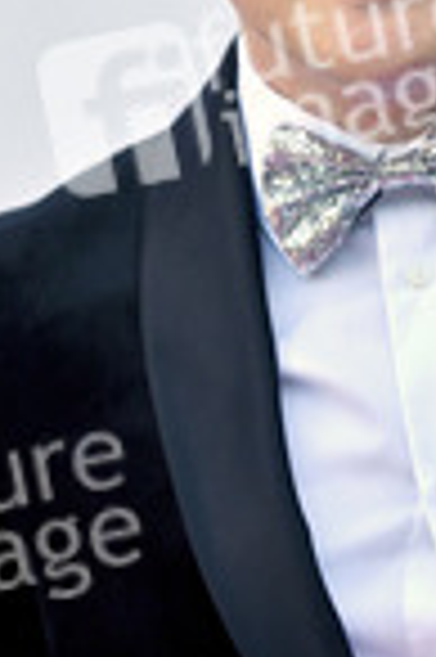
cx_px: 400
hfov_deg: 5.3
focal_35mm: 260
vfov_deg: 7.9
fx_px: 4734
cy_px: 315
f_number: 2.8
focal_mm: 95
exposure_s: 1/1000
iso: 320
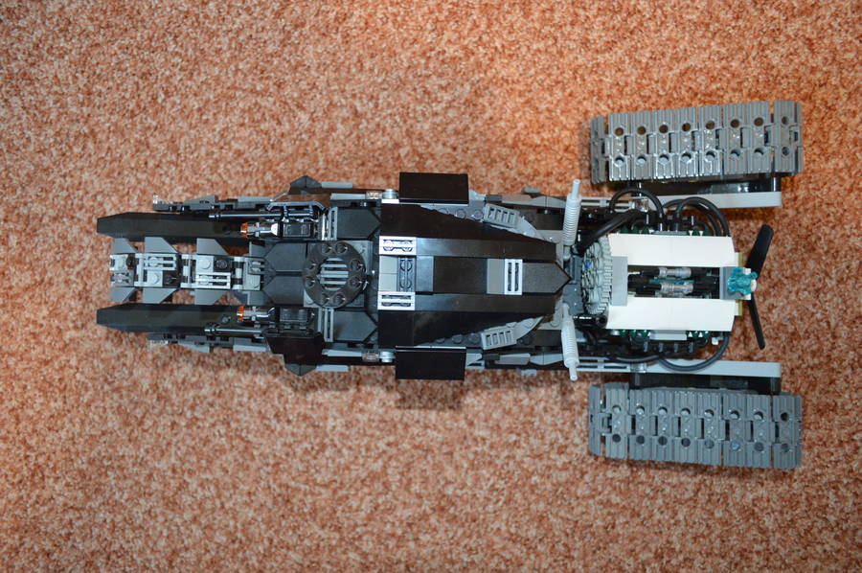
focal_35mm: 27
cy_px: 286
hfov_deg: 67.4
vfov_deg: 47.8
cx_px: 431
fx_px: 646
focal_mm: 18
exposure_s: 1/60
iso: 1250
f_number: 3.5
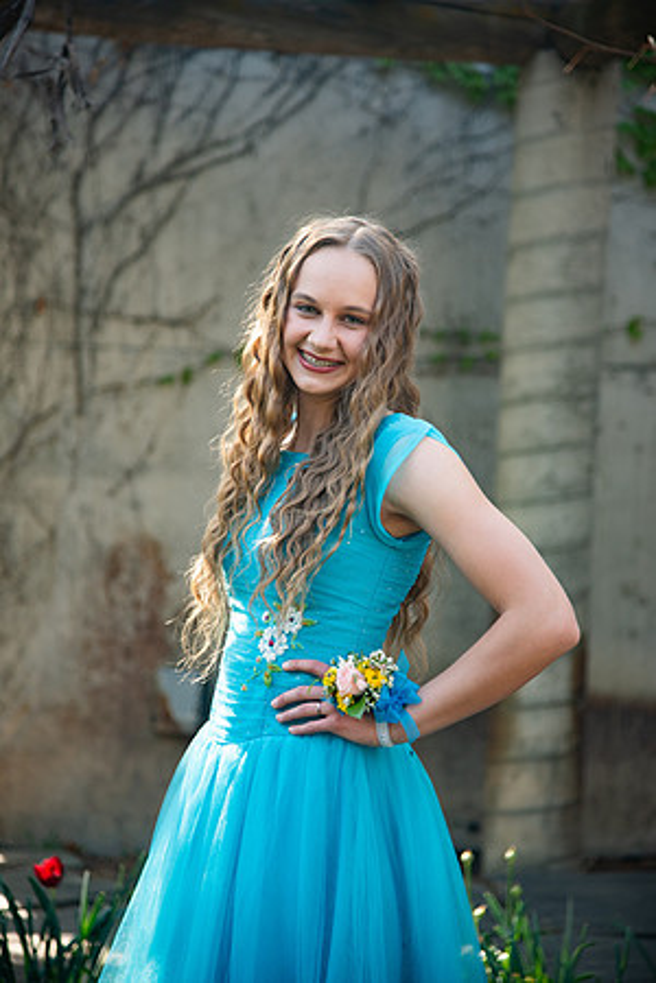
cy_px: 492
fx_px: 2870
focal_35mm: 105
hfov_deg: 13.0
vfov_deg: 19.5
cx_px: 328
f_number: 4
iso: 250
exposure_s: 1/125
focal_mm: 105
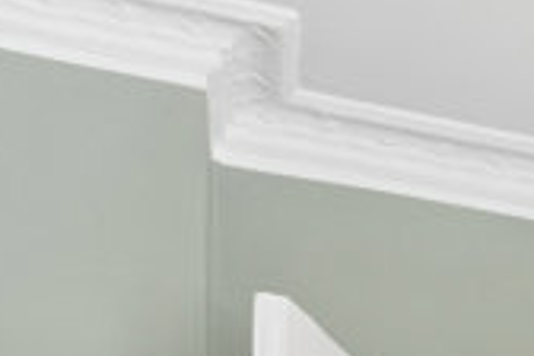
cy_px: 1046
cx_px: 1462
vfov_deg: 8.4
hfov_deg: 11.1
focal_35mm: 139
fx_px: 2062
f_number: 8
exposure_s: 1/3.33
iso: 200
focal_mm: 14
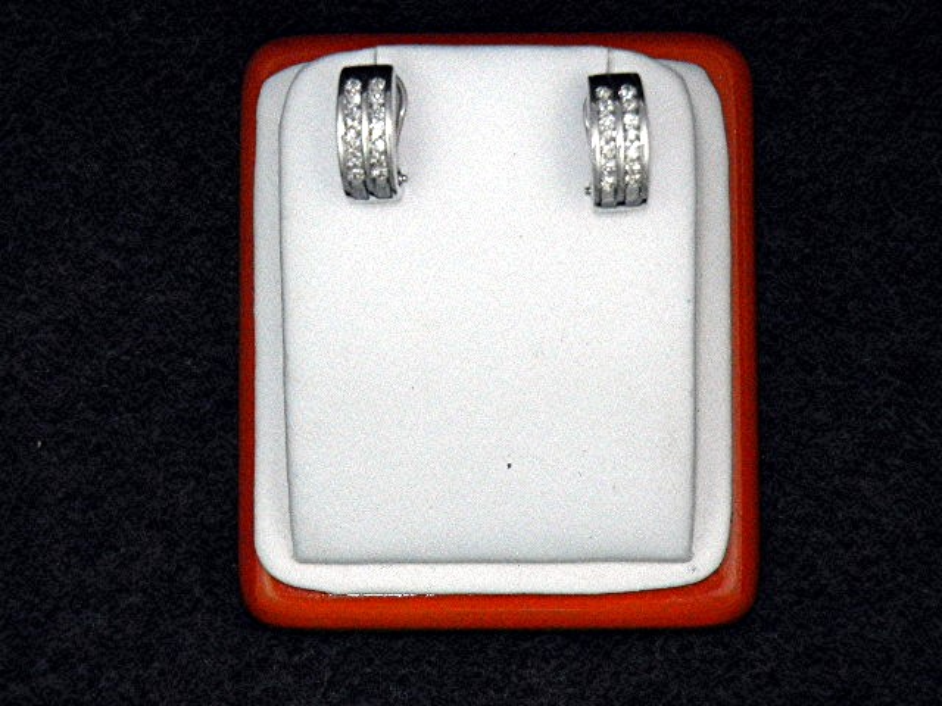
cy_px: 353
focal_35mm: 116
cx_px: 471
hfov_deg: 17.0
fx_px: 3157
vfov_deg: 12.8
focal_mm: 20.9
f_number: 9.2
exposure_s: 1/30
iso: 800
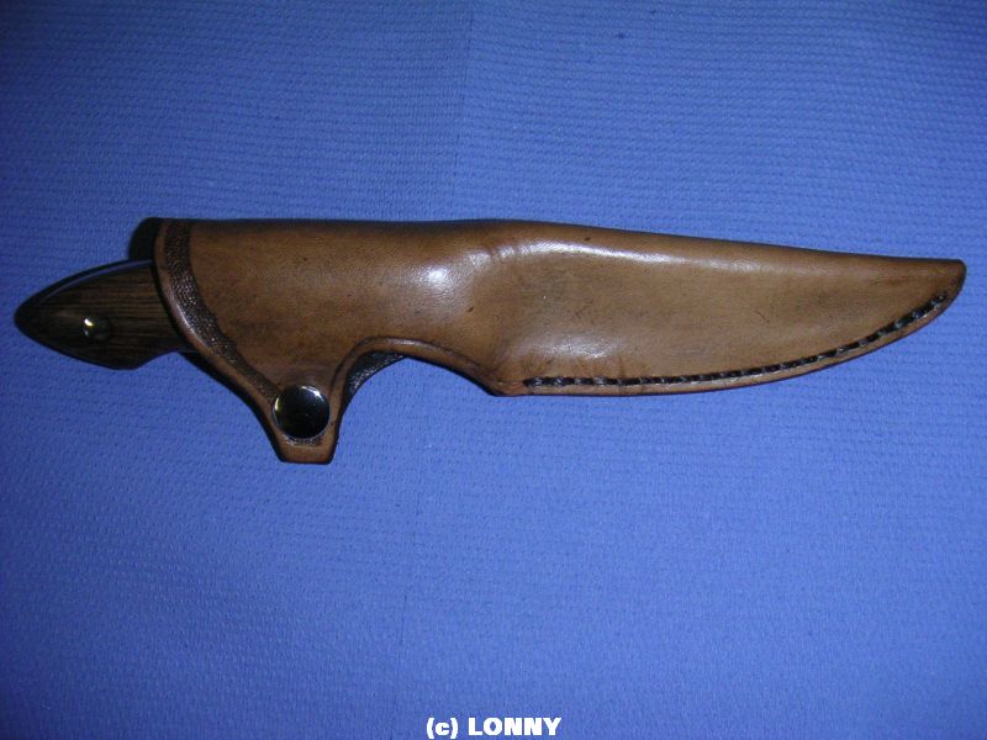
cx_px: 494
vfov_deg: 37.7
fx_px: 1083
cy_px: 370
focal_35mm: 38
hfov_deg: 49.0
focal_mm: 6
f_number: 6.7
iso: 160
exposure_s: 1/45
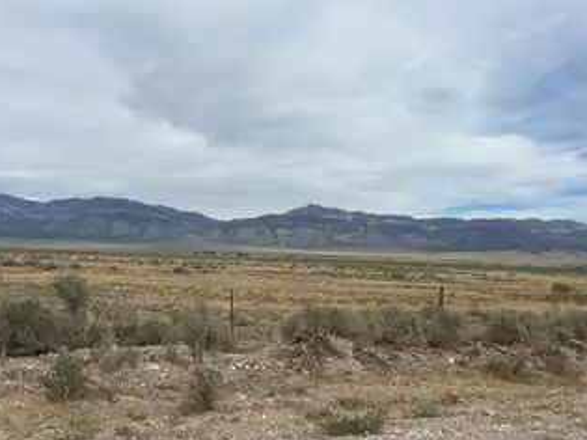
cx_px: 322
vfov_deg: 42.9
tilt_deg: +2.1
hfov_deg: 55.3
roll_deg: -1.0
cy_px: 218
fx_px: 559
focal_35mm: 33
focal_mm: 5.96
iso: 50
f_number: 1.6
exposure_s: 1/5952
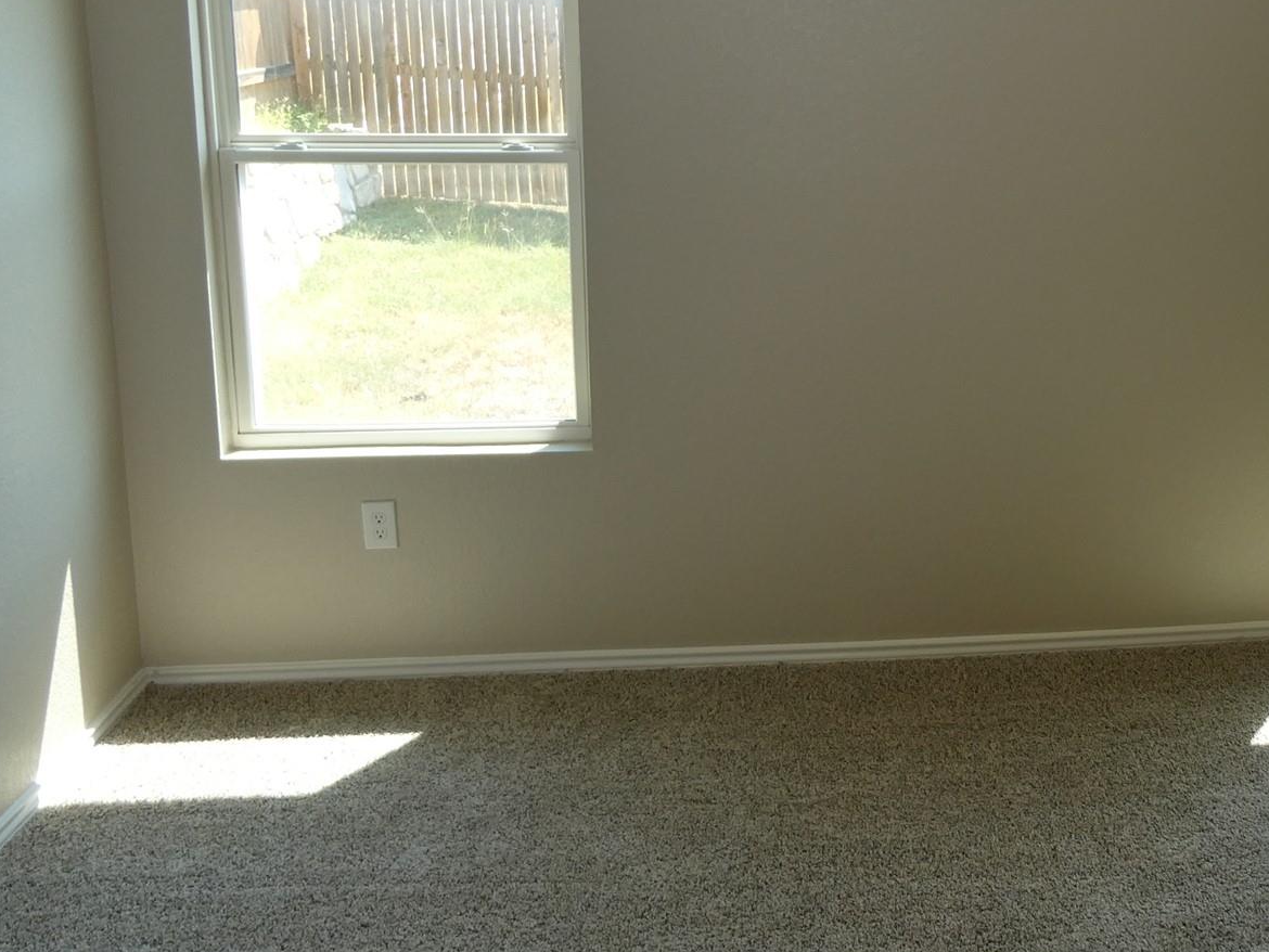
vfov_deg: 33.8
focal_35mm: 42
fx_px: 1540
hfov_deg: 43.1
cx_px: 984
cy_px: 268
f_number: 3.3
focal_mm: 4.3
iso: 80
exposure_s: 1/80
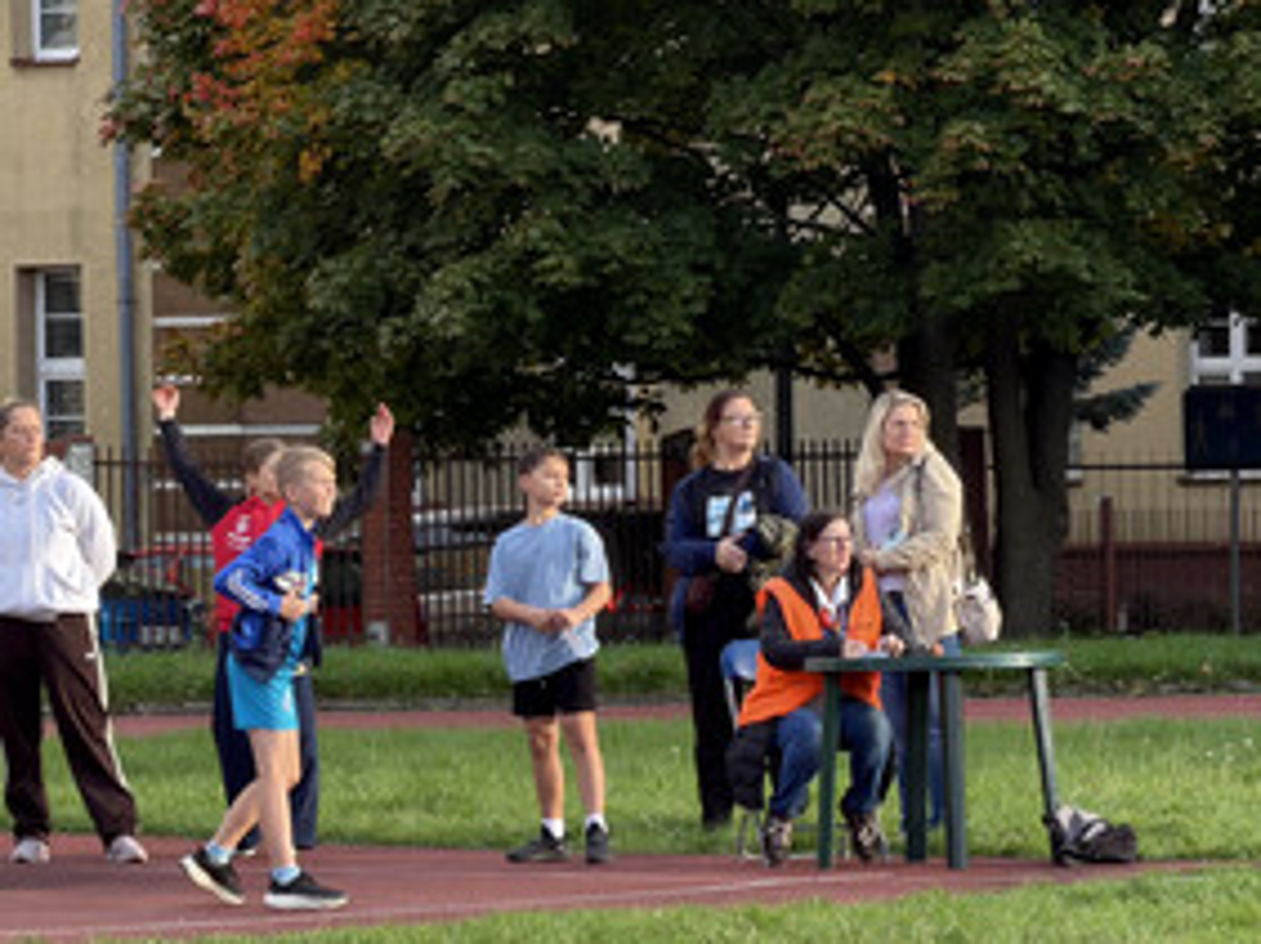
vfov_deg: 5.5
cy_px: 631
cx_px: 418
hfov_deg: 7.4
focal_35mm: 269
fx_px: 9791
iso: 40
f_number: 2.8
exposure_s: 1/147
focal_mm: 16.89
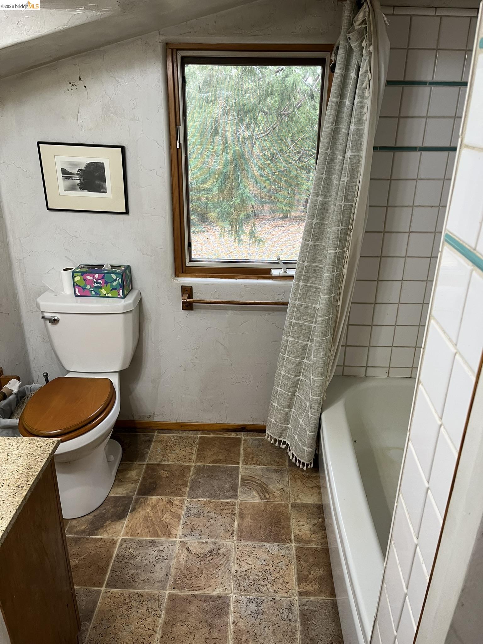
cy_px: 322
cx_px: 242
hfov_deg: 53.1
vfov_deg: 67.3
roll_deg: +0.3
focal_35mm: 26
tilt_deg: -23.1
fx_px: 484
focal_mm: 5.1
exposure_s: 1/60
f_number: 1.6
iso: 125
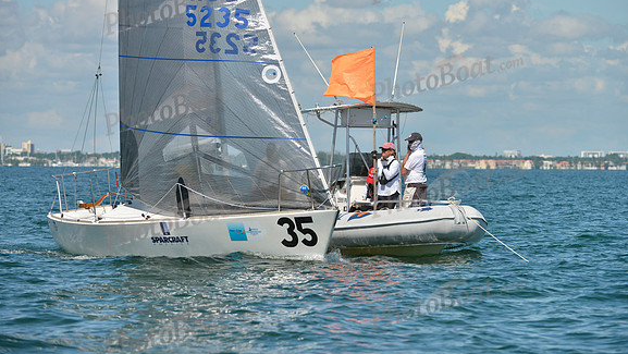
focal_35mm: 221
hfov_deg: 9.8
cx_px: 315
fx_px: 3681
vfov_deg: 5.5
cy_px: 149
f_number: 6.3
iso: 200
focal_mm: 210
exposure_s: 1/1250
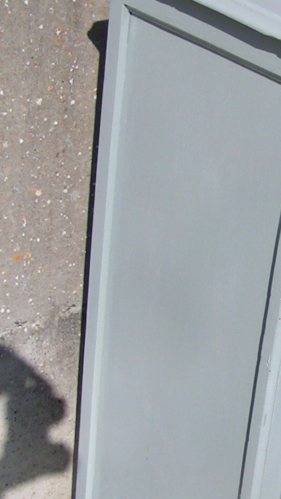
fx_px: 1192
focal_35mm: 90
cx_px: 355
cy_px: 243
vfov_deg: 23.7
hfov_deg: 13.0
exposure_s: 1/500
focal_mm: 5.8
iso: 50
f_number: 5.6
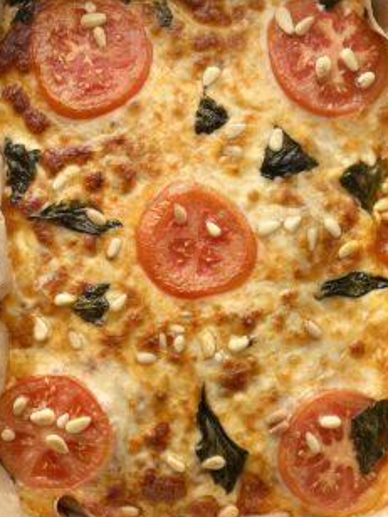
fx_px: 1166
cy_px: 257
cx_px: 170
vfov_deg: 25.0
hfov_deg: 18.9
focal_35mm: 78
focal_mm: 6.86
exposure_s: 1/903
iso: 80
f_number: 1.78
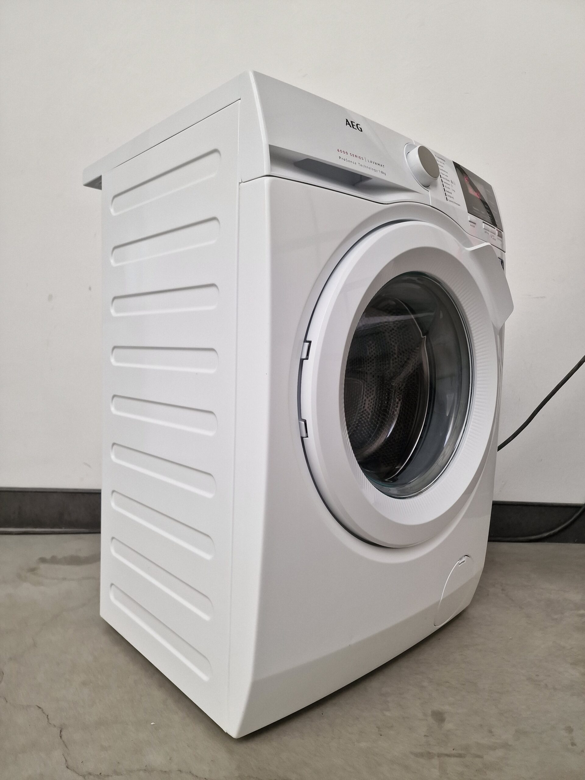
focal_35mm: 23
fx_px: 518
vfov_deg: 73.9
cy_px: 390
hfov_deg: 58.9
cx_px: 292
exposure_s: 1/180
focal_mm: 6.4
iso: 64
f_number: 1.8
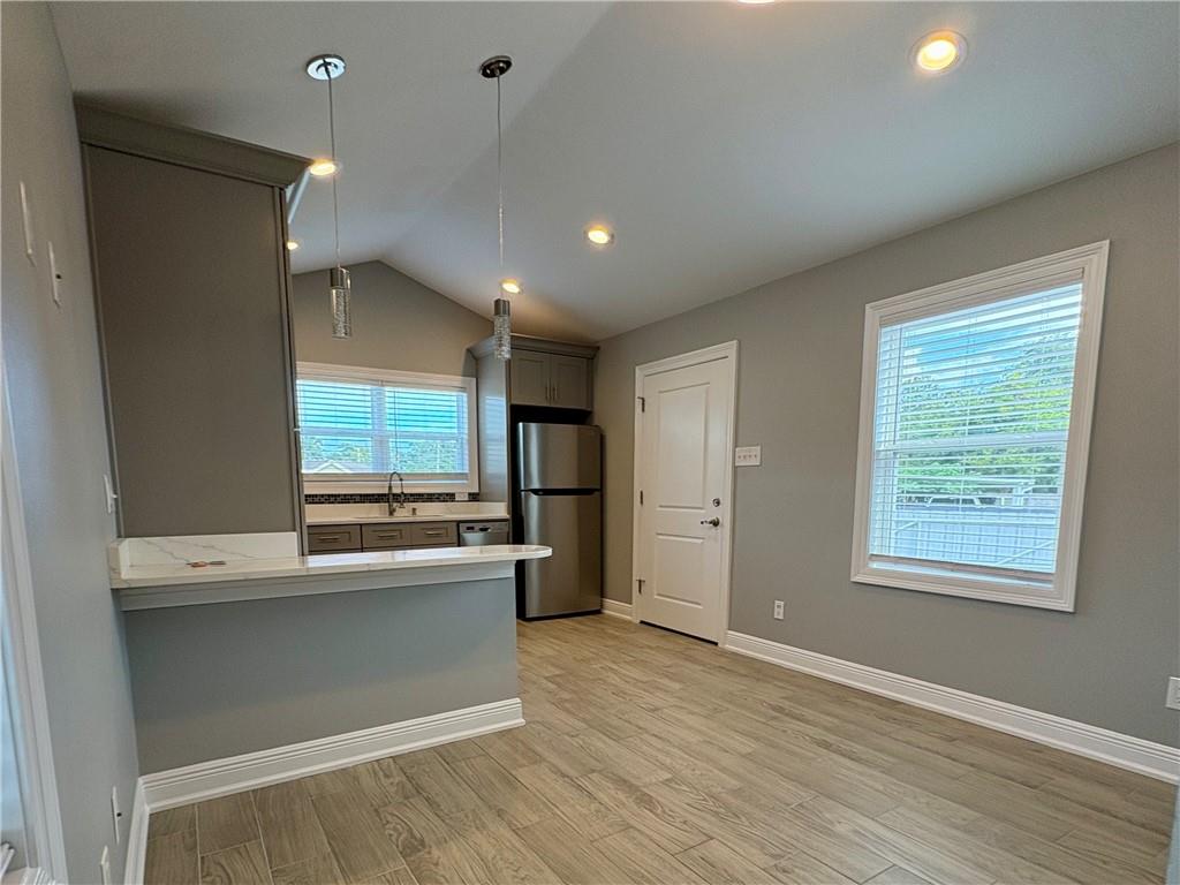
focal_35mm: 14
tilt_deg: -7.0
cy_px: 442
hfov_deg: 102.1
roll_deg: +0.7
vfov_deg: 85.7
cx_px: 590
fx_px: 477
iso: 125
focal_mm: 2.22
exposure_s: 1/120
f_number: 2.2
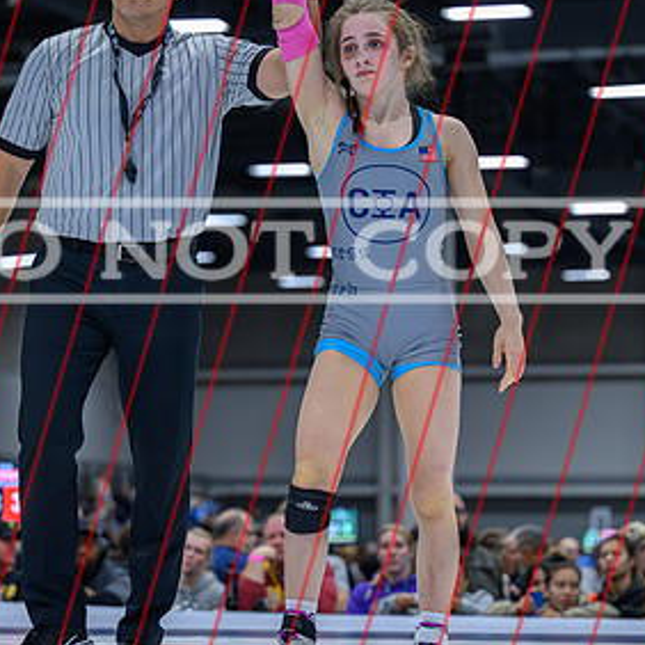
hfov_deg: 11.4
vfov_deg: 11.4
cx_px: 226
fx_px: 3225
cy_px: 241
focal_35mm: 153
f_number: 2.8
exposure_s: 1/500
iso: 4500
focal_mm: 81
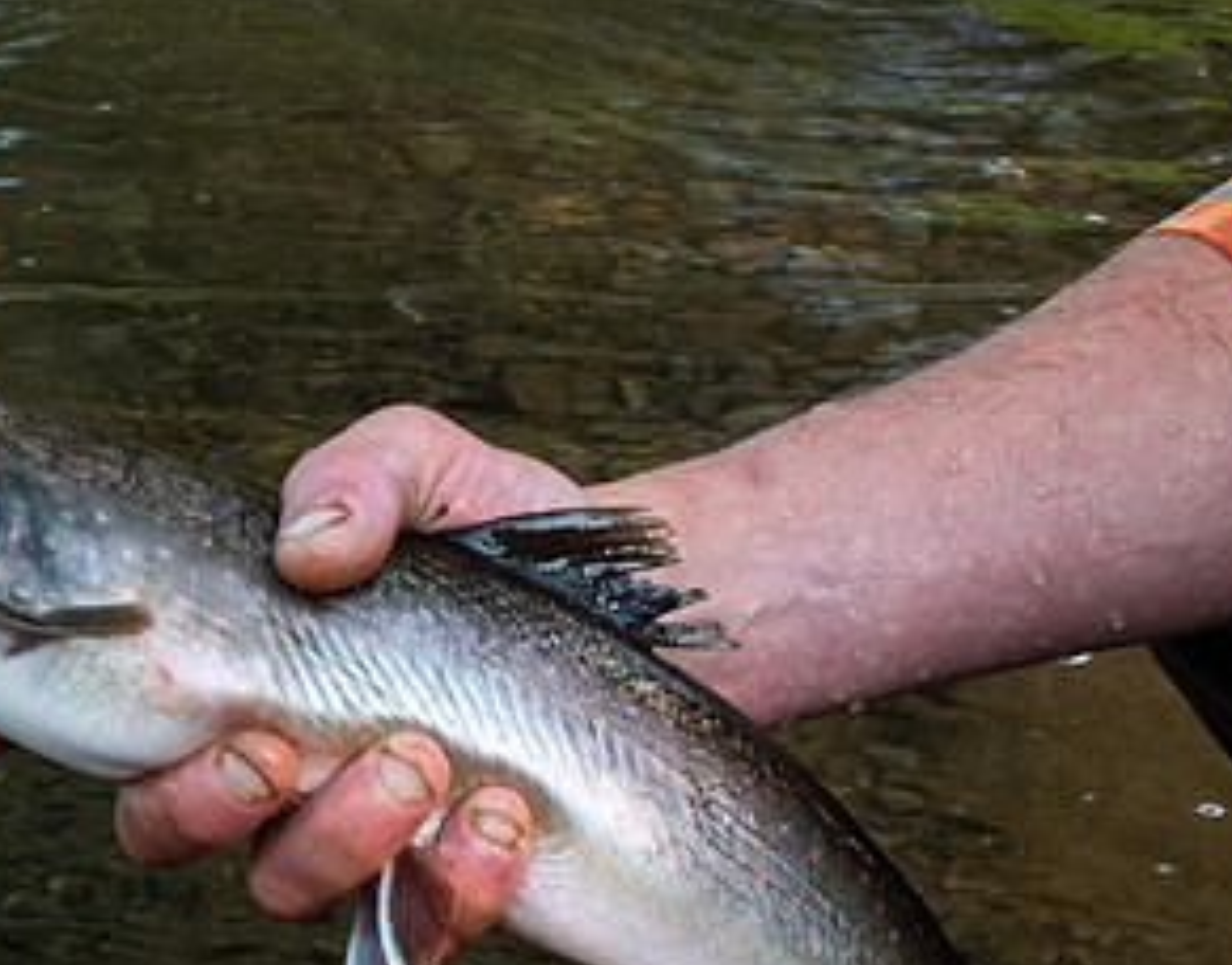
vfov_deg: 10.0
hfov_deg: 12.8
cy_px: 1262
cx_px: 1149
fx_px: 5426
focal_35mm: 150
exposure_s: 1/100
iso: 500
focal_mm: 18
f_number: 5
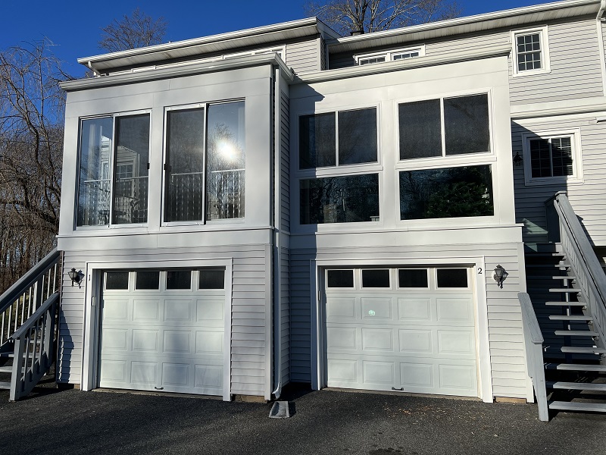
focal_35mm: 26
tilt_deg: +7.1
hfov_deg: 67.3
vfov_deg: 53.1
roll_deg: +0.1
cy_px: 228
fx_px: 455
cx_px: 303
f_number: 1.5
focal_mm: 5.7
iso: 50
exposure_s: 1/6211
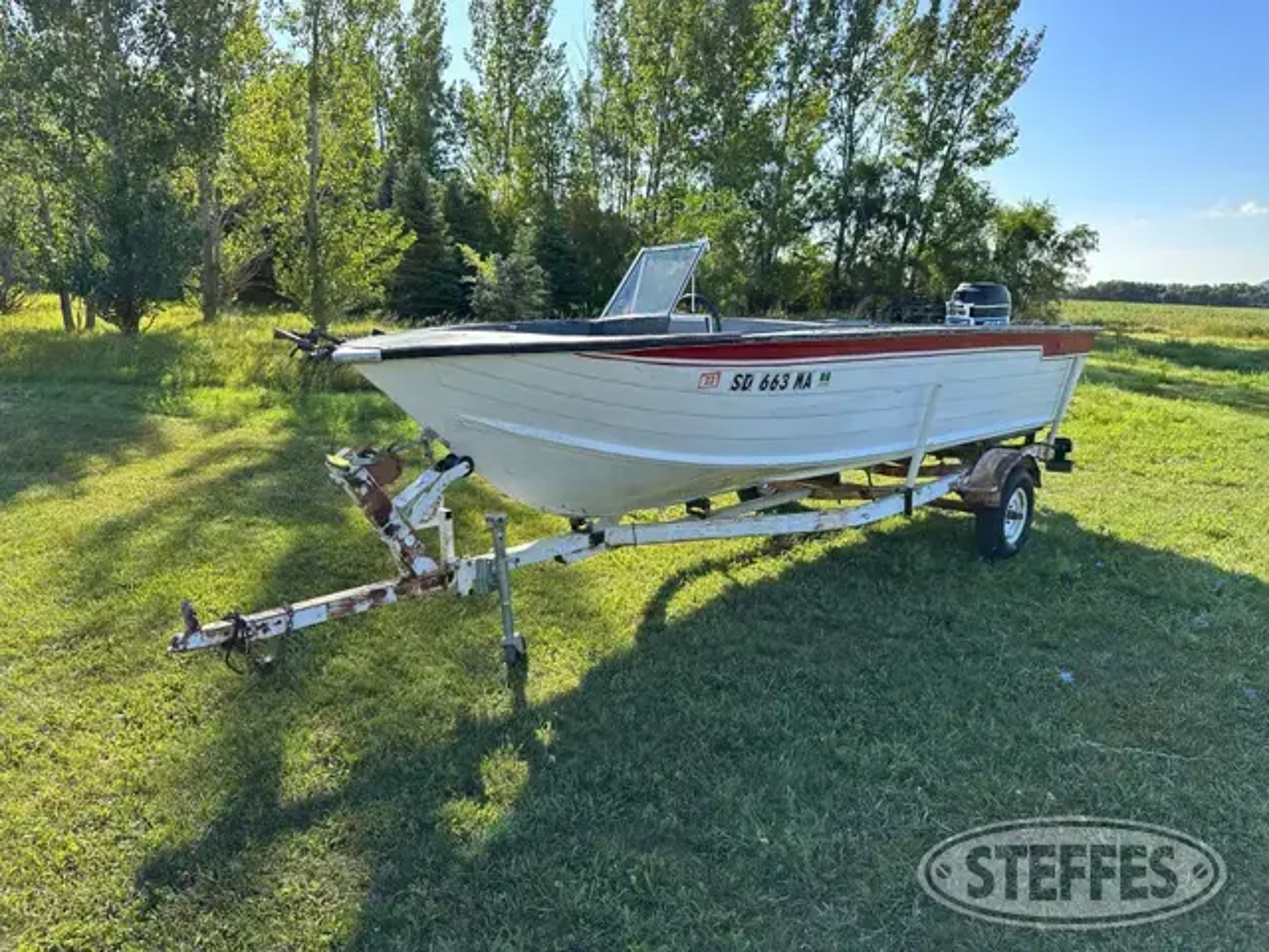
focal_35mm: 24
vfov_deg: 56.8
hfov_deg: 71.6
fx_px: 880
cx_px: 634
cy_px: 476
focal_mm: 6.86
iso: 80
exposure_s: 1/1517
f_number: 1.78
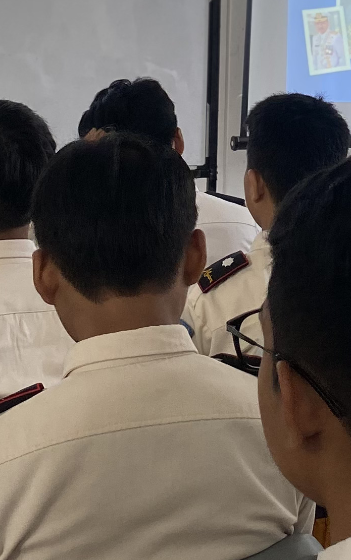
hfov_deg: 12.7
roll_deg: -0.1
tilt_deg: +3.6
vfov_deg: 20.0
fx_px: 1530
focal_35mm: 100
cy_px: -39
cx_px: 435
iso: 64
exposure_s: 1/122
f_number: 1.8
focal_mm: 4.25
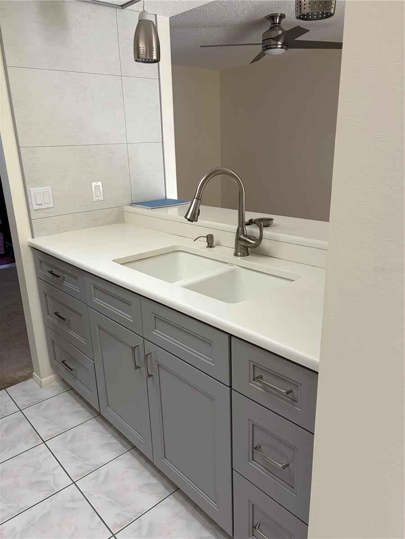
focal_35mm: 26
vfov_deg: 67.3
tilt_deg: -17.8
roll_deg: +1.4
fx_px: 406
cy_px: 270
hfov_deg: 53.1
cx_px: 202
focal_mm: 5.96
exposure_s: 1/120
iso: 80
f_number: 1.6
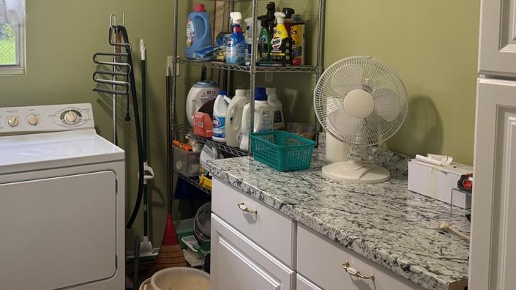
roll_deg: -0.9
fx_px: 520
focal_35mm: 38
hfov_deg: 52.7
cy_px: 62
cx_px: 226
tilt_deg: -4.2
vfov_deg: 30.5
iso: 160
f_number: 1.78
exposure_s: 1/60
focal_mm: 6.76
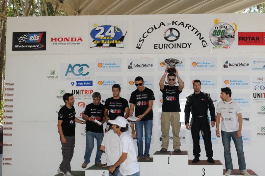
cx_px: 168
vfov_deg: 31.8
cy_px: 97
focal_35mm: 42
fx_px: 309
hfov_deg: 46.0
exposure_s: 1/60
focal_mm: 22
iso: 200
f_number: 8
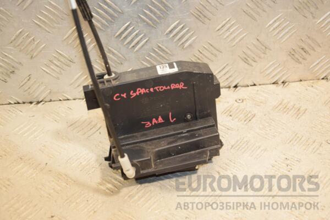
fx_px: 619
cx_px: 165
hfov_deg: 29.9
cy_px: 110
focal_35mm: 68
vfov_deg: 20.2
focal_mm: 45
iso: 800
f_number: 5.6
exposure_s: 1/200
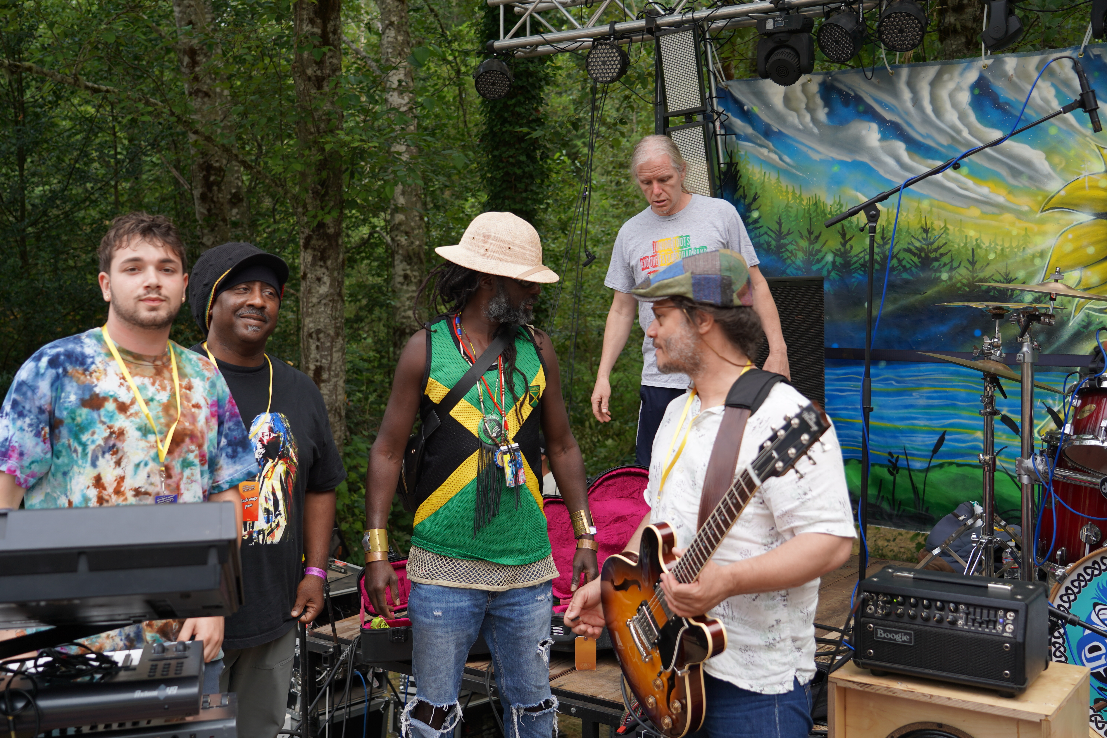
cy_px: 369
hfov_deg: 50.7
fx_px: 1168
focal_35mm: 38
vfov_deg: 35.1
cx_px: 554
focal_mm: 38
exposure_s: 1/160
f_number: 4
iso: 160
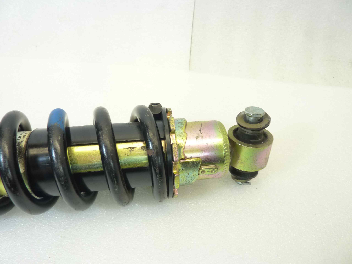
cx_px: 176
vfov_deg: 54.9
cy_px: 132
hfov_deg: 69.4
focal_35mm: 25
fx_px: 254
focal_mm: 4.1
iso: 125
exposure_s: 1/20
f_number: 3.3
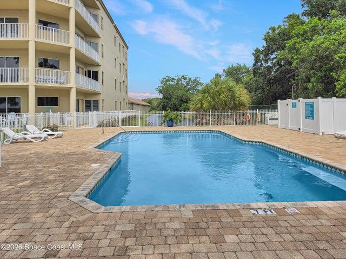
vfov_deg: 58.9
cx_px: 173
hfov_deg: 73.9
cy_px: 130
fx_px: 230
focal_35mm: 23
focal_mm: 6.5
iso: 50
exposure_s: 1/7939
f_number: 1.4
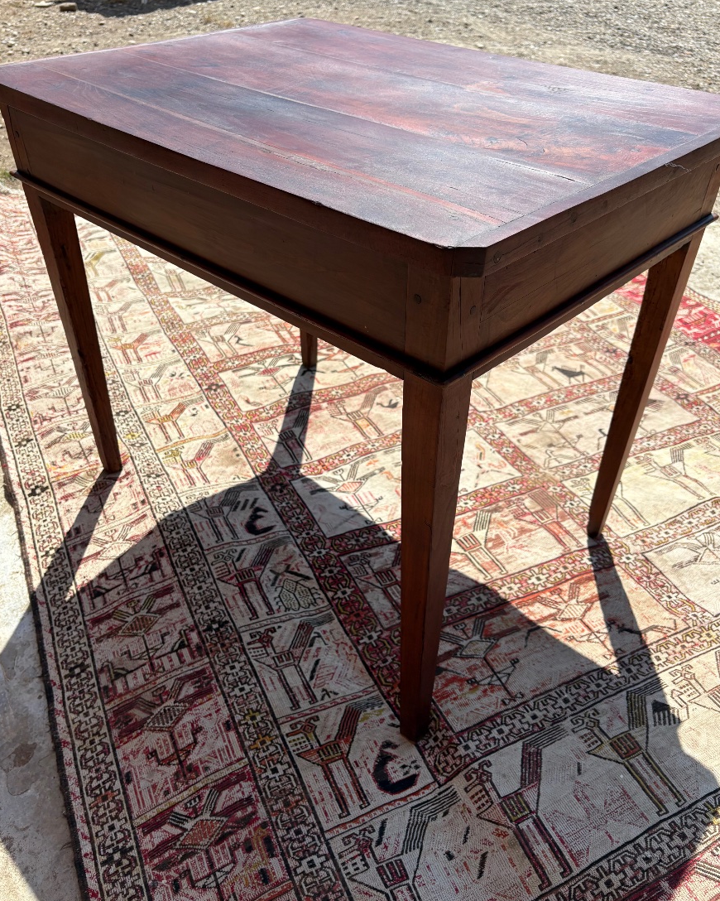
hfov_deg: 51.5
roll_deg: -1.4
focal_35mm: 28
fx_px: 746
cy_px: 406
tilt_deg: -34.4
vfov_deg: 62.1
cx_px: 358
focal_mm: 5.96
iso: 50
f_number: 1.6
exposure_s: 1/3831
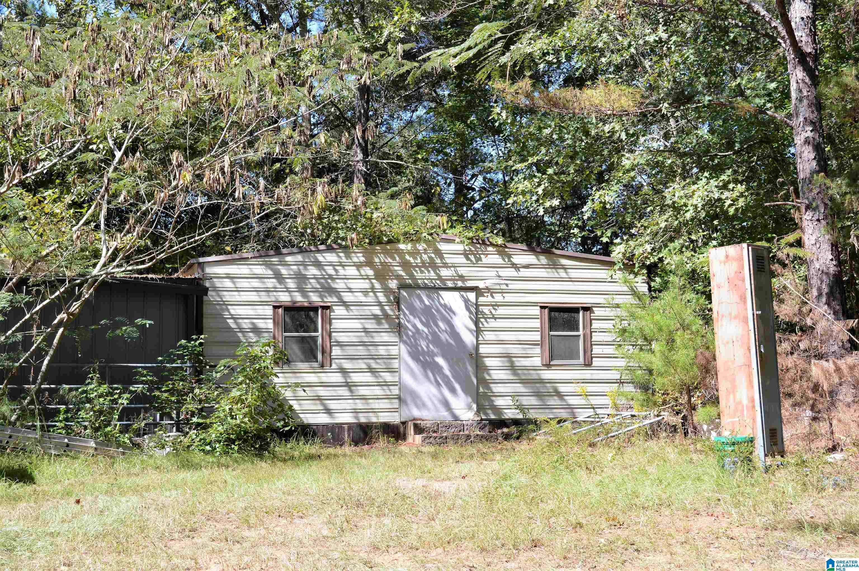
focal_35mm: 51
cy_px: 286
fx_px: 1216
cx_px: 430
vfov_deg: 26.4
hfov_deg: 38.9
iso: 100
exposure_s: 1/60
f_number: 7.1
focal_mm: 34
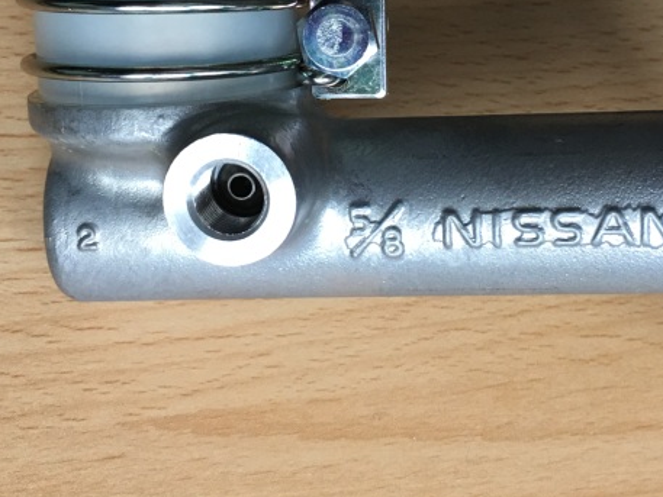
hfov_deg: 29.7
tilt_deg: -67.9
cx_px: 395
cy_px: 52
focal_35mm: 65
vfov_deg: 22.1
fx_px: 1245
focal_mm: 4.15
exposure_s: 1/33
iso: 50
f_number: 2.2
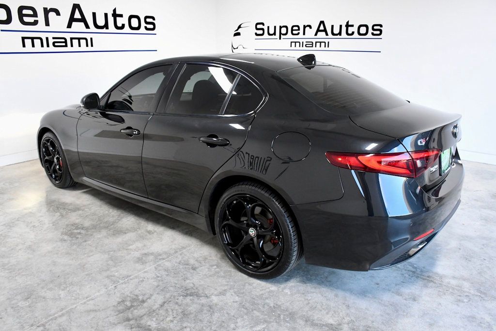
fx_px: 372
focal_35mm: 27
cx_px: 248
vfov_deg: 47.9
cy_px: 166
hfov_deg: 67.4
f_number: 7.1
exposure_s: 1/200
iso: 2500
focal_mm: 18
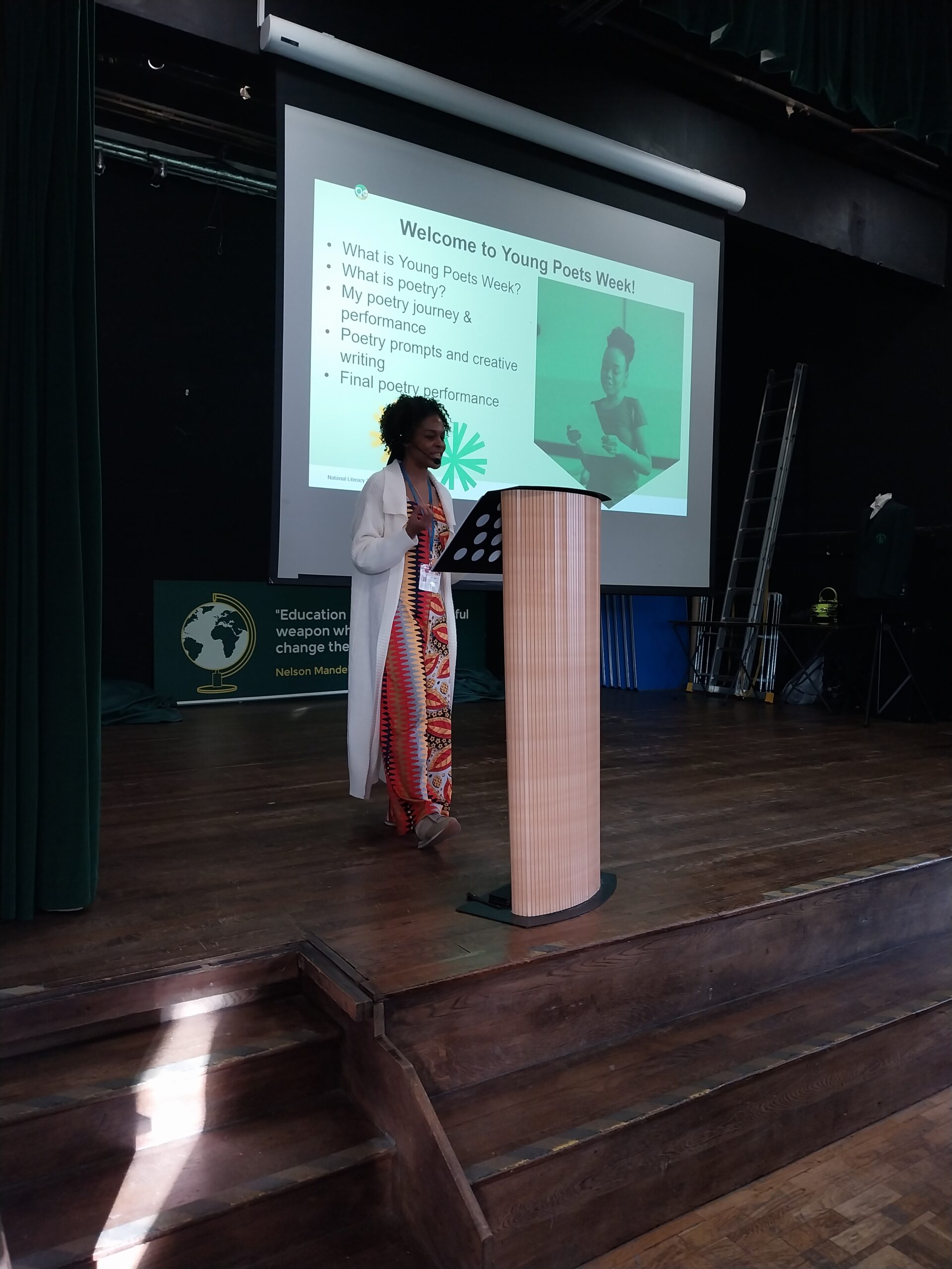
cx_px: 476
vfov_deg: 67.3
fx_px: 953
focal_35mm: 26
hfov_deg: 53.1
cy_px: 634
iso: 125
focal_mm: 4
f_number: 1.8
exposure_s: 1/50
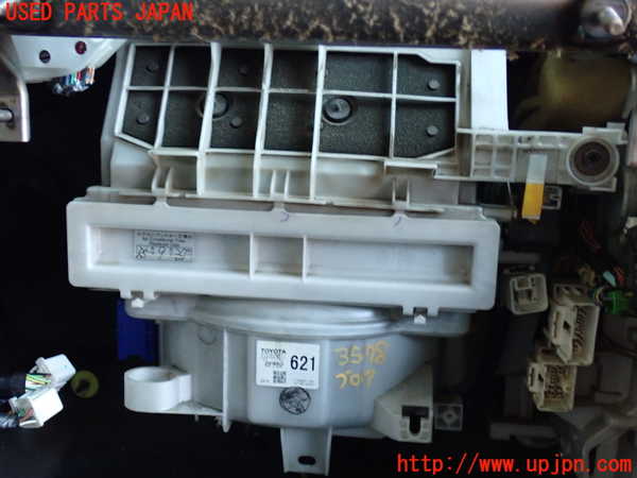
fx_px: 810
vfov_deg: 32.9
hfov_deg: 42.9
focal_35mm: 44
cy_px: 239
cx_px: 318
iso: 800
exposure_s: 1/40
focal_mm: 7.84
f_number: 2.9
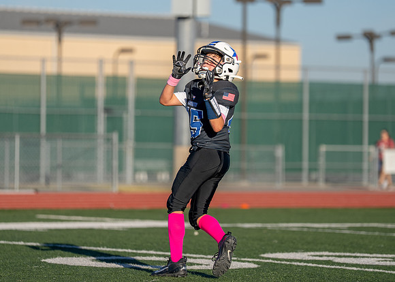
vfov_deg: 7.0
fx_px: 2306
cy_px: 125
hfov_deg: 9.8
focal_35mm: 206
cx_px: 199
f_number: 2.8
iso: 250
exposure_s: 1/4000
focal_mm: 156
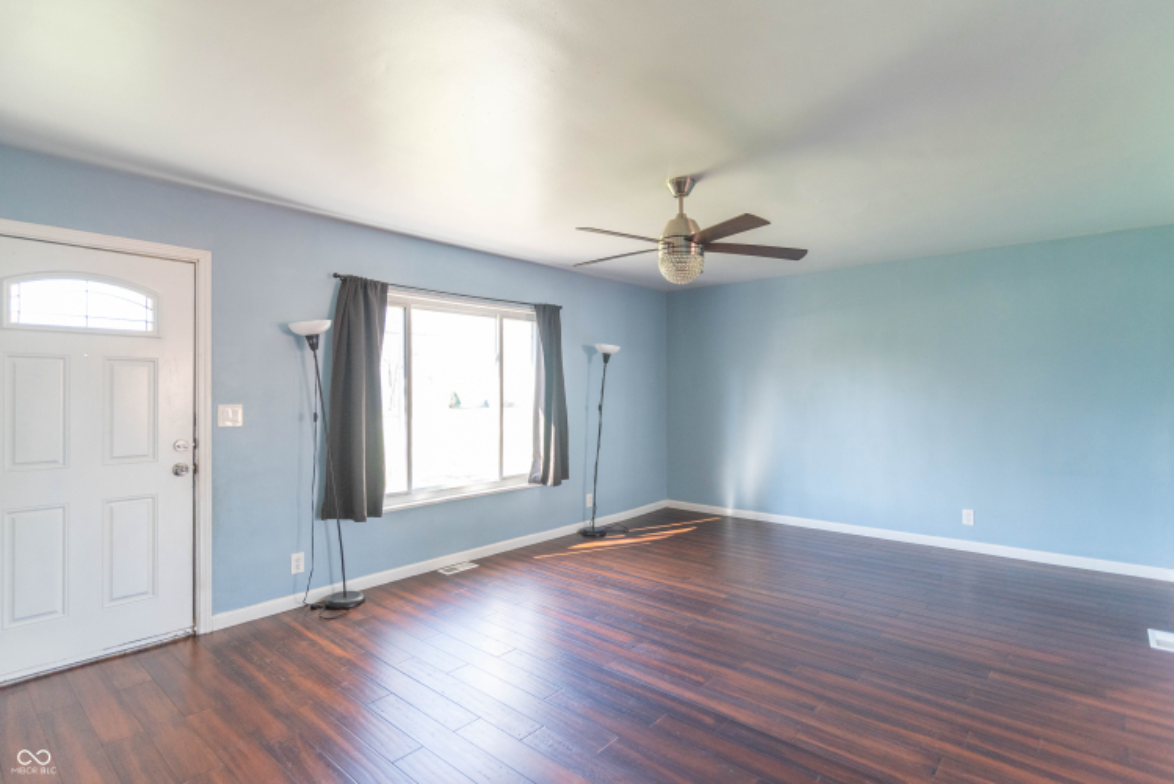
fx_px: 587
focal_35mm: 18
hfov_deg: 90.0
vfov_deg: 67.4
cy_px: 392
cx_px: 587
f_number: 4.5
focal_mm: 18
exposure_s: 1/50
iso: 800
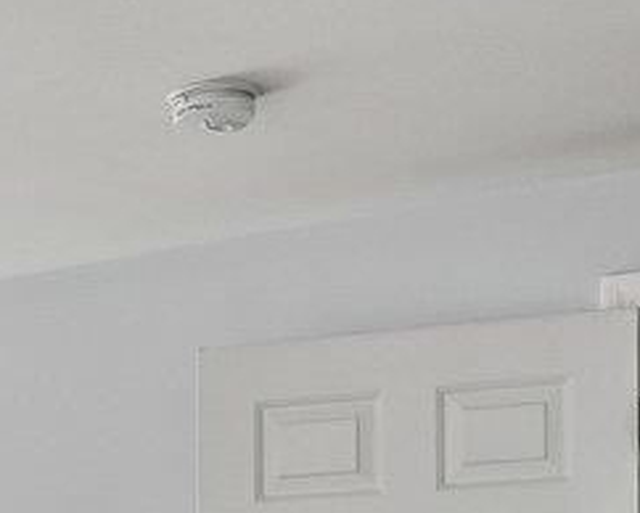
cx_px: -368
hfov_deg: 14.0
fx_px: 2408
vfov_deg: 11.5
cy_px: 840
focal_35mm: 127
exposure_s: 1/80
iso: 400
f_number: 8
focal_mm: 16
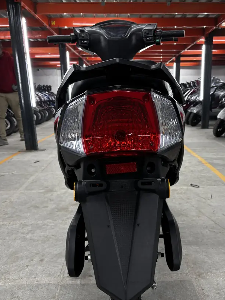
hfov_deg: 42.8
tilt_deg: -16.6
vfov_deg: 54.9
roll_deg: -0.1
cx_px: 129
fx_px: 286
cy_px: 183
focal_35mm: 33
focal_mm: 5.96
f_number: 1.6
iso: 125
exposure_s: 1/50
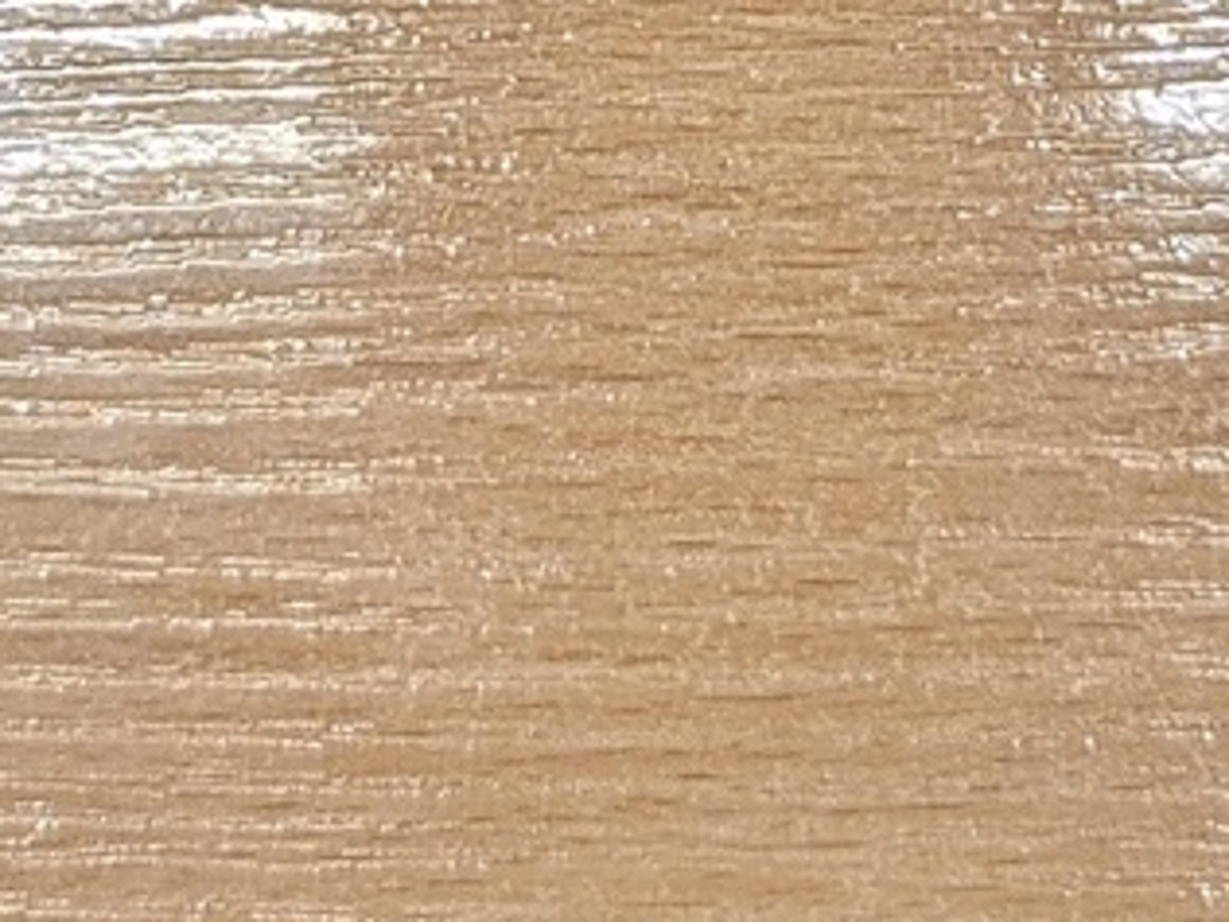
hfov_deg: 12.7
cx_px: 723
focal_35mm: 155
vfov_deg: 8.9
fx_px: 5503
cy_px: -1074
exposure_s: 1/285
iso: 17
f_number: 1.68
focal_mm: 6.9
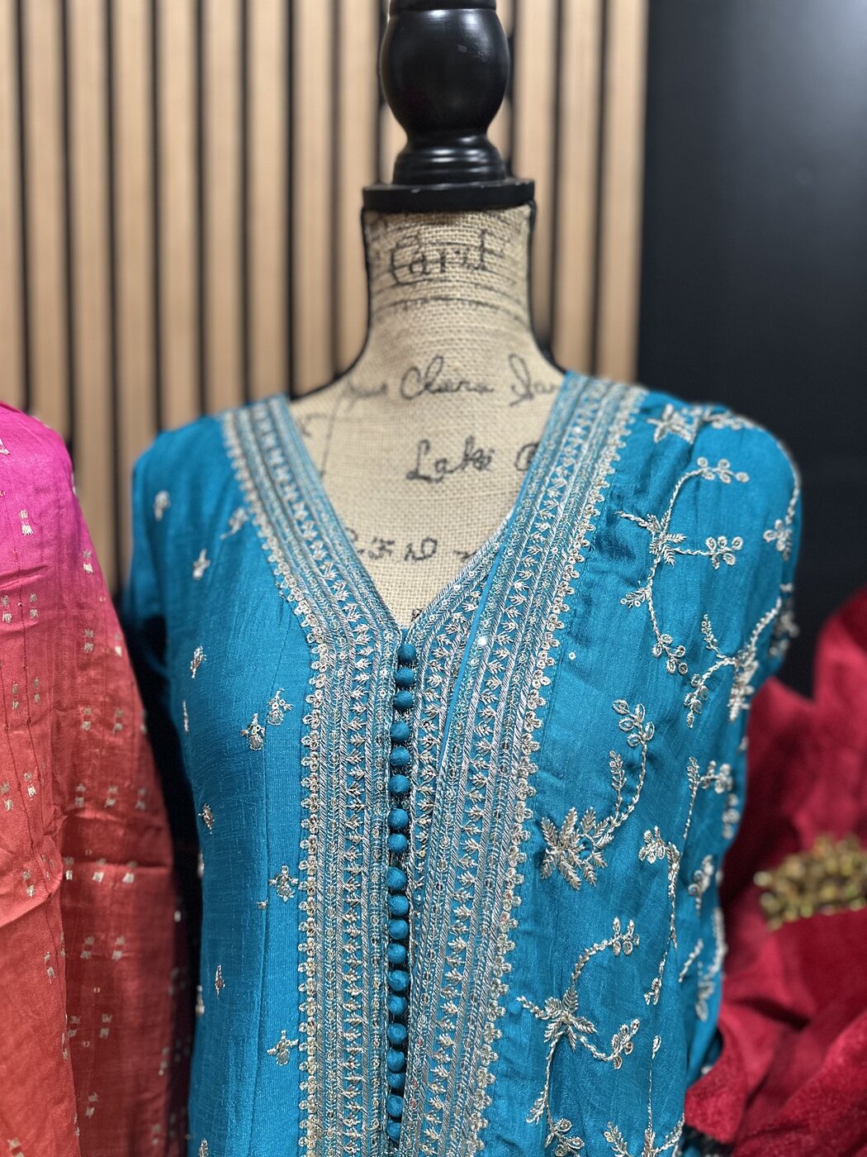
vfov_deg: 71.6
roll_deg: -1.4
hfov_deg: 56.8
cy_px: 578
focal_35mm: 24
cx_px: 434
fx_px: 801
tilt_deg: -4.1
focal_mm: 6.86
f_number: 1.78
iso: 400
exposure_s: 1/60
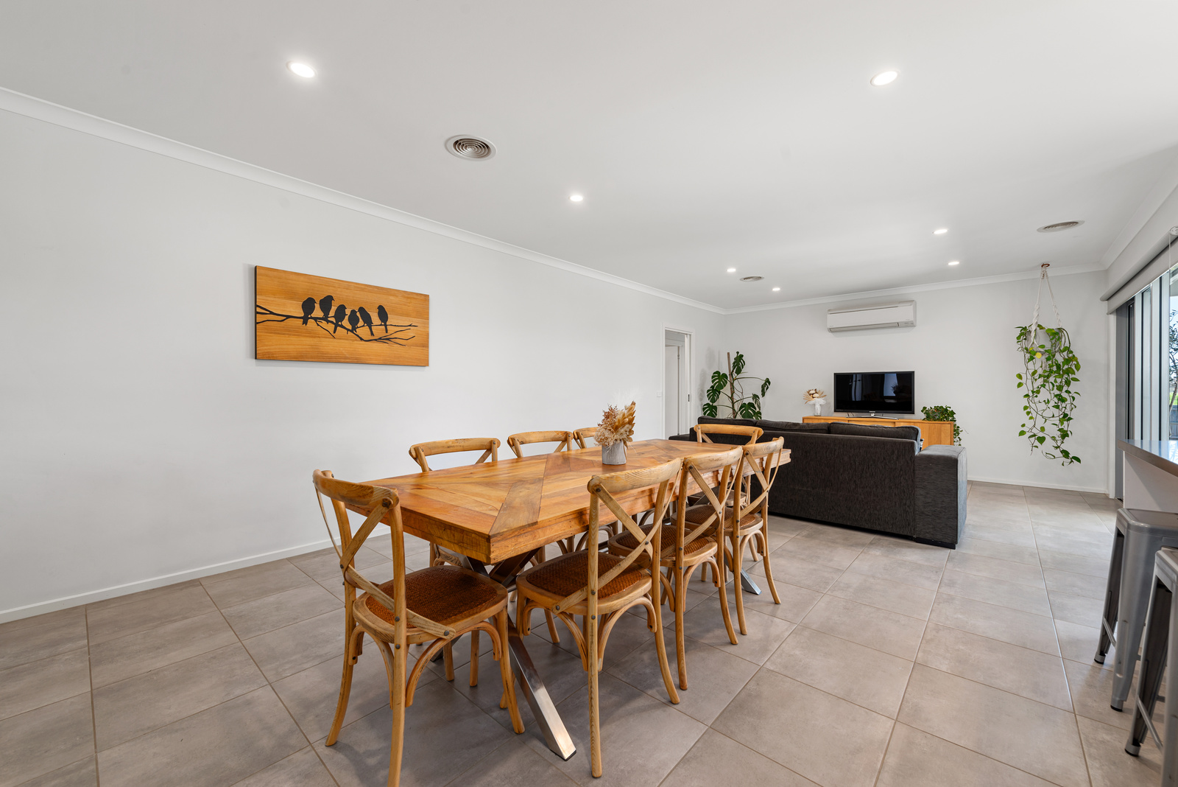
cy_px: 394
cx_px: 589
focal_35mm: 14
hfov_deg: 104.2
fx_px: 458
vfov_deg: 81.3
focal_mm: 14
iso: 125
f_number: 8
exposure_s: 1/4
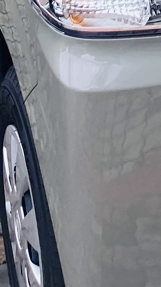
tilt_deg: -8.9
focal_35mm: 176
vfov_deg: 11.2
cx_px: 348
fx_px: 1336
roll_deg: +1.1
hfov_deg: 6.6
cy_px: -256
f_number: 1.8
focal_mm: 3.99
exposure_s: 1/941
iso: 20
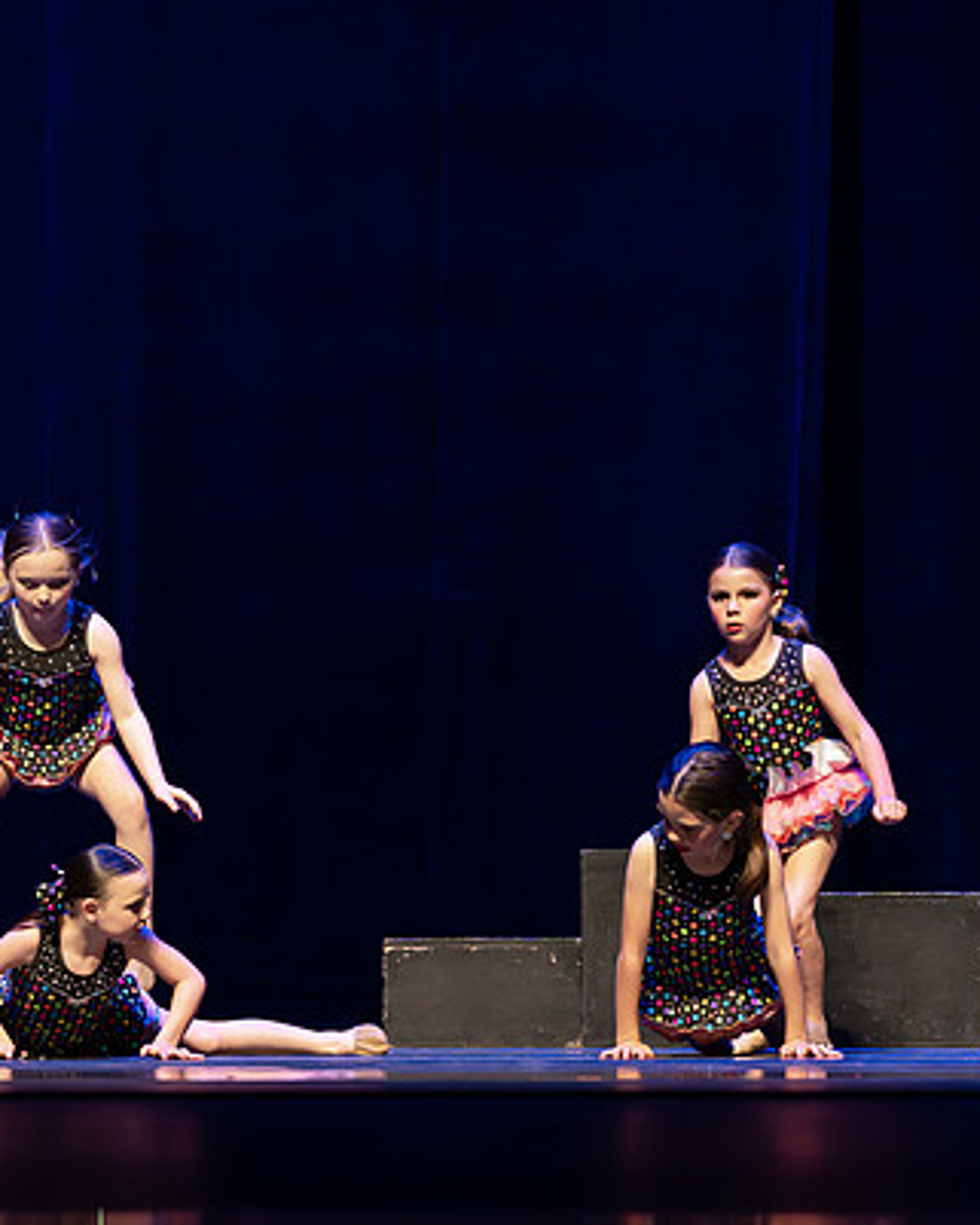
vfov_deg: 11.1
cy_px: 796
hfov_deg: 8.9
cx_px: 100
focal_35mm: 174
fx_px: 6306
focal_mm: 84
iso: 3200
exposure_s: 1/640
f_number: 2.8
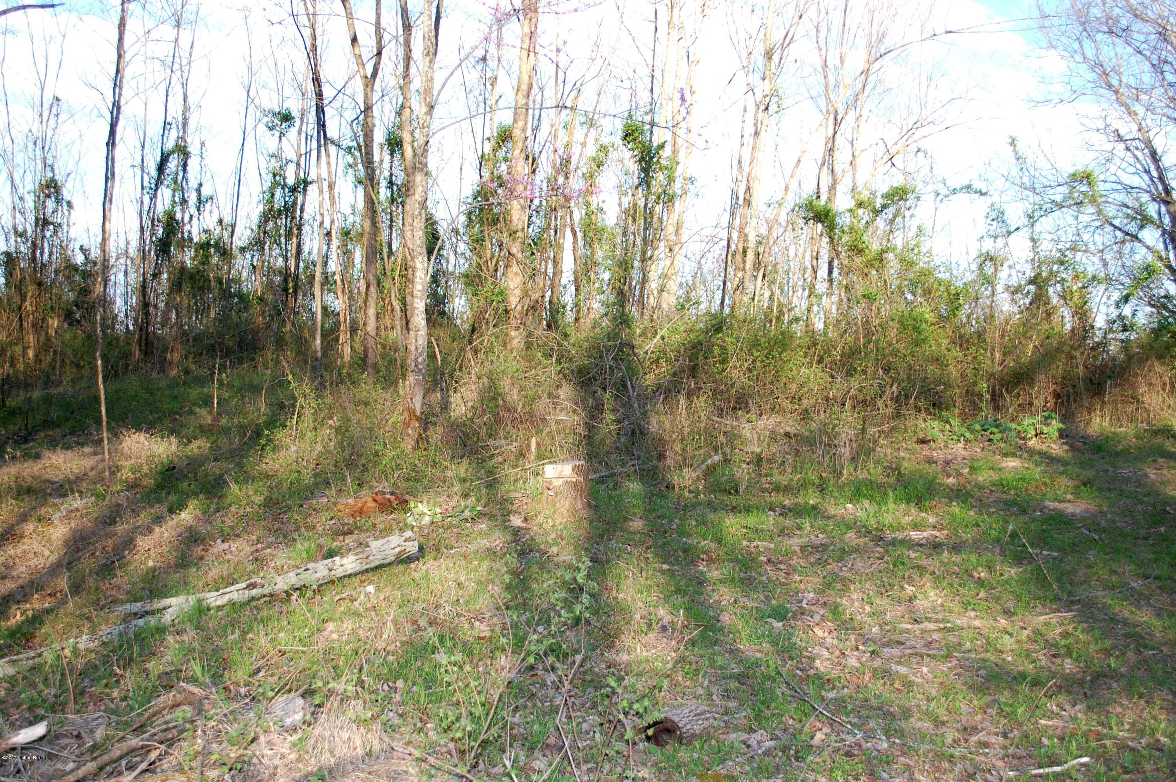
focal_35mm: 36
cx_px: 588
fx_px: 1175
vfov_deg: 36.8
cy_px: 391
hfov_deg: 53.2
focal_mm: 24
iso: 400
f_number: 5
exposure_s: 1/500
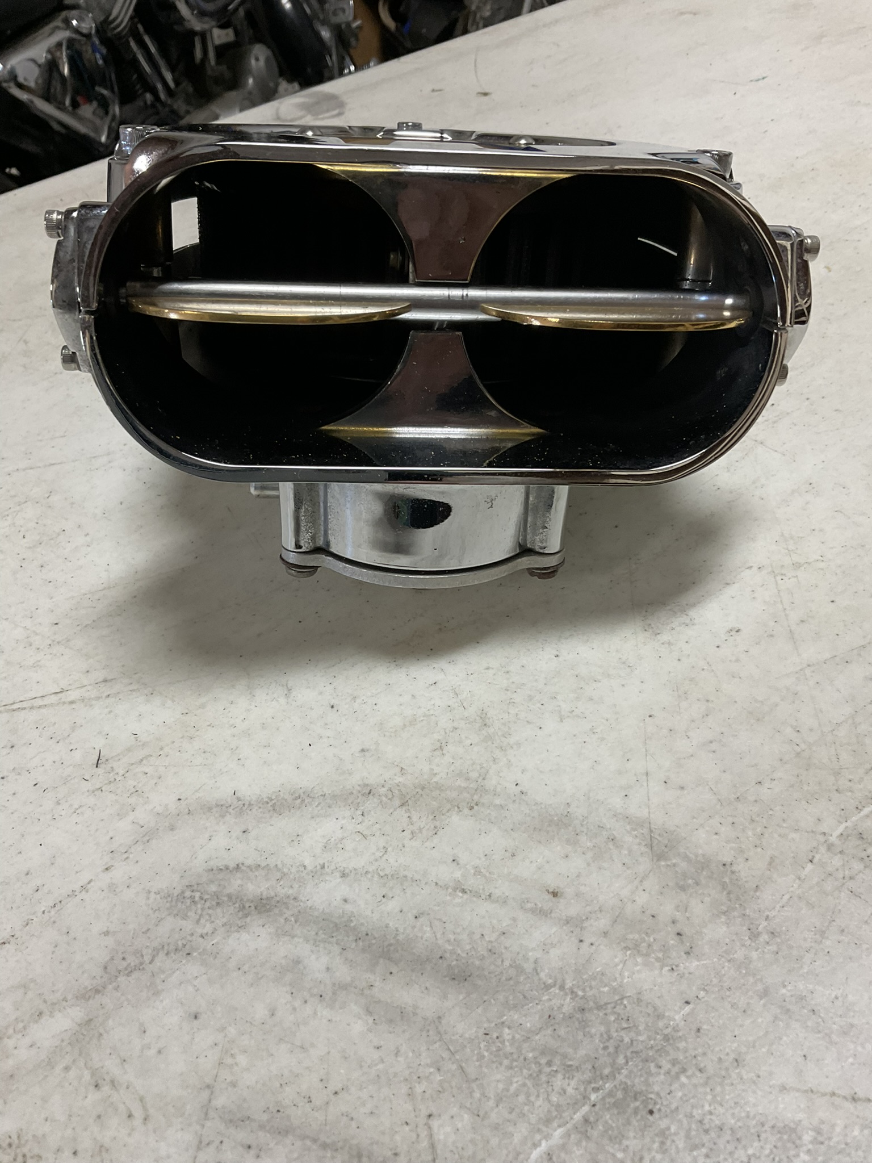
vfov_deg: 61.7
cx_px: 436
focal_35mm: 29
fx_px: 974
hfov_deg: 48.2
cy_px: 582
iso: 64
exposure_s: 1/60
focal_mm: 3
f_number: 1.8
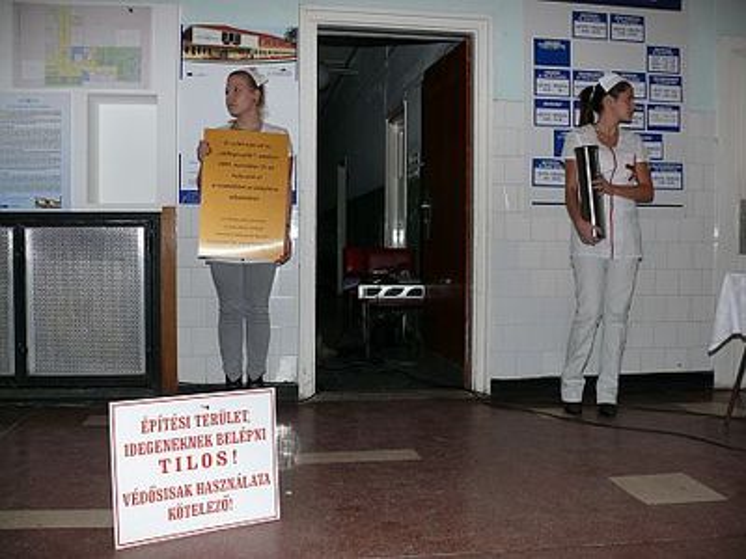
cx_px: 373
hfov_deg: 52.6
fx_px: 754
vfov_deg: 40.7
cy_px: 280
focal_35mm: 35
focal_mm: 7.4
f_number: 2.8
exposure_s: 1/30
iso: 100
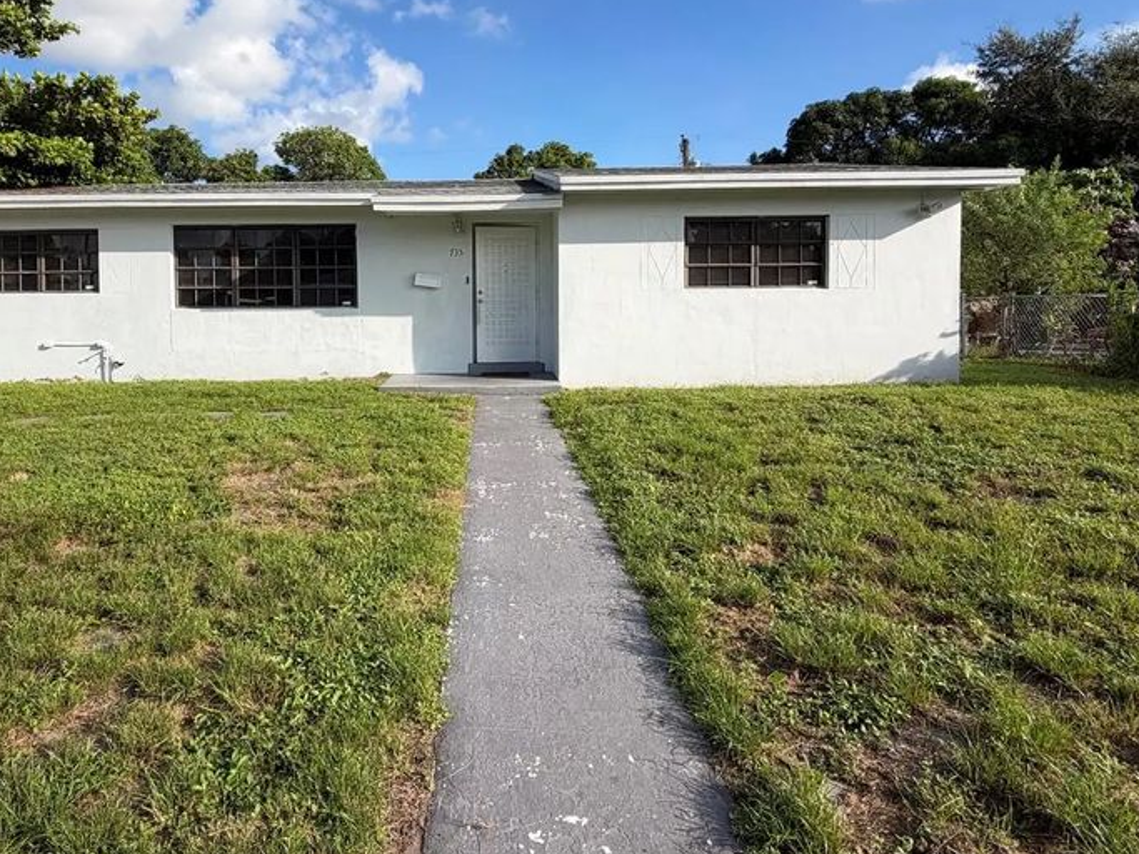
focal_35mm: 21
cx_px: 475
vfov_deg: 62.4
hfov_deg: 78.4
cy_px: 312
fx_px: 691
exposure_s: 1/770
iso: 20
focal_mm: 2.22
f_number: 2.2
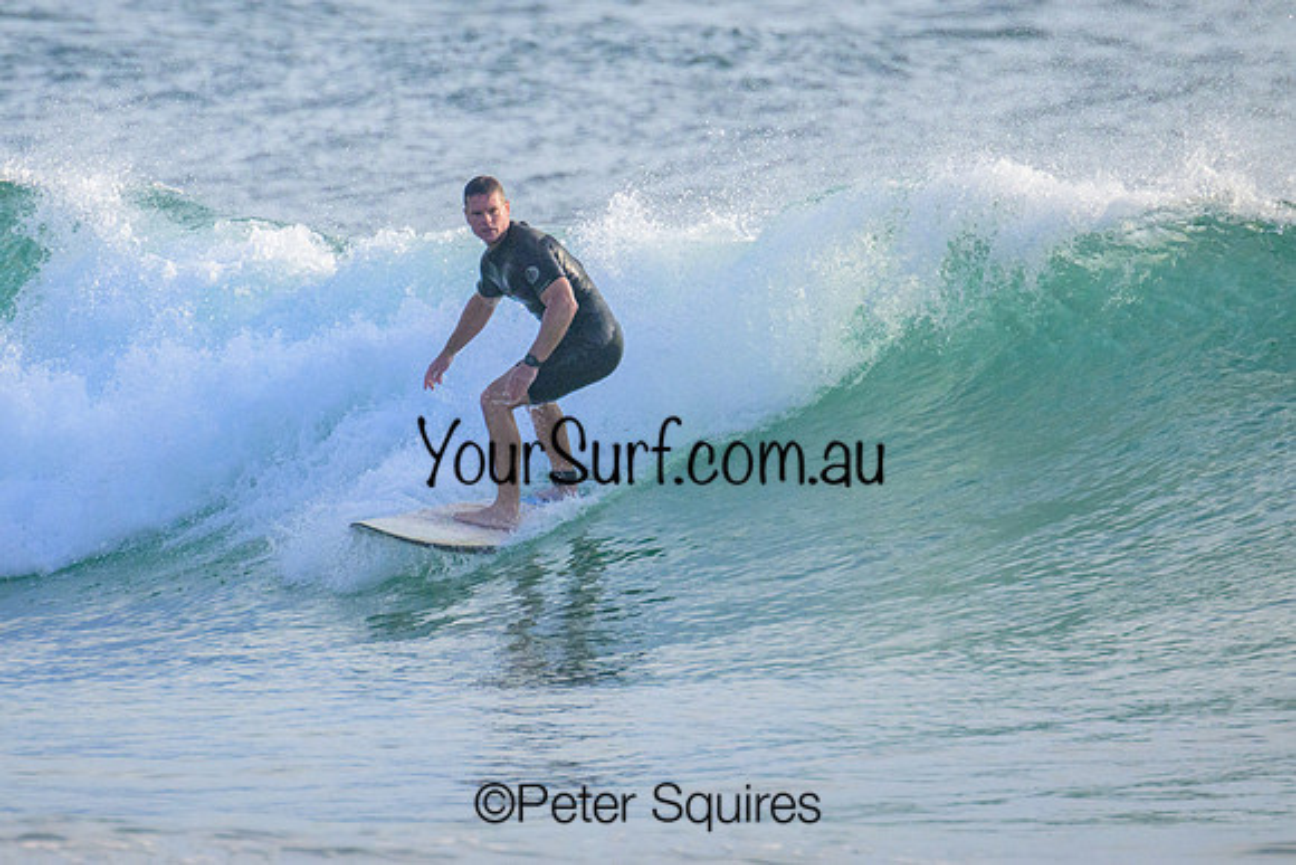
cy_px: 341
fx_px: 39455
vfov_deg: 1.3
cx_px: 408
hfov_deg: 1.9
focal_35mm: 1096
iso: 2000
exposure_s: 1/2000
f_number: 13
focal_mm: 800
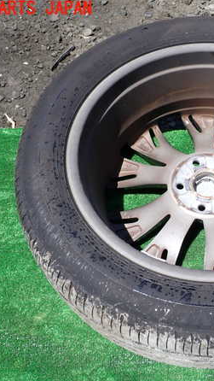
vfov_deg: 46.4
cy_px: 190
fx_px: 444
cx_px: 193
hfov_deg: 26.2
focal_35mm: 44
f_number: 3.2
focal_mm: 5.4
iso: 100
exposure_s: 1/800
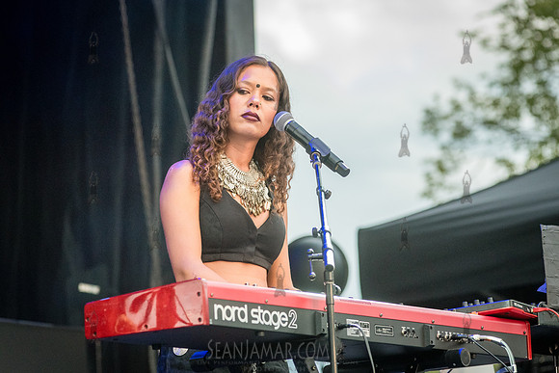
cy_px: 172
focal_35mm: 160
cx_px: 286
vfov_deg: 8.6
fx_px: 2485
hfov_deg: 12.8
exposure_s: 1/2000
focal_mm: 145
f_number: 4.5
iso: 3200
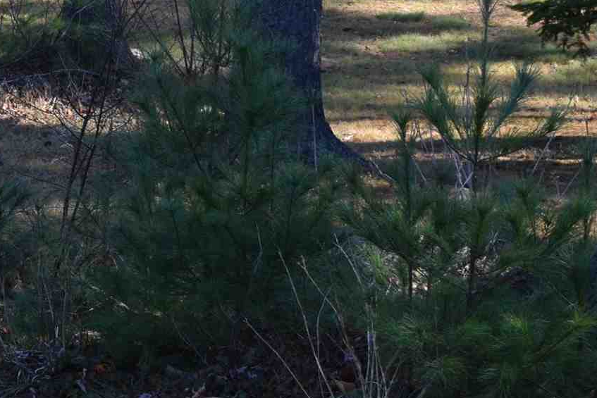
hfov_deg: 13.1
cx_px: -346
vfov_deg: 9.2
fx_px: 2435
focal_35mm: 147
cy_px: -83
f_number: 8
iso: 400
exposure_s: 1/250
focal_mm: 27
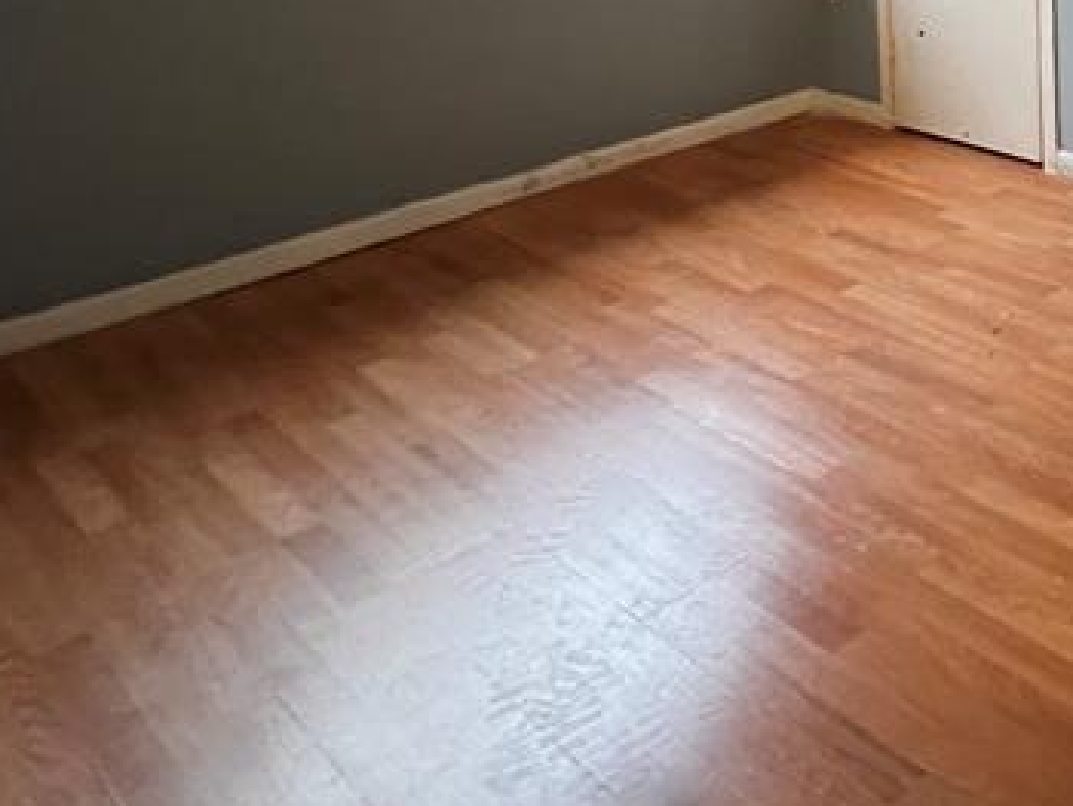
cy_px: -159
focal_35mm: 38
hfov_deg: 38.4
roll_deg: +1.5
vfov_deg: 31.6
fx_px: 1179
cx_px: 1239
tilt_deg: -5.8
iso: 640
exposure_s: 1/40
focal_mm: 1.57
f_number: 1.8
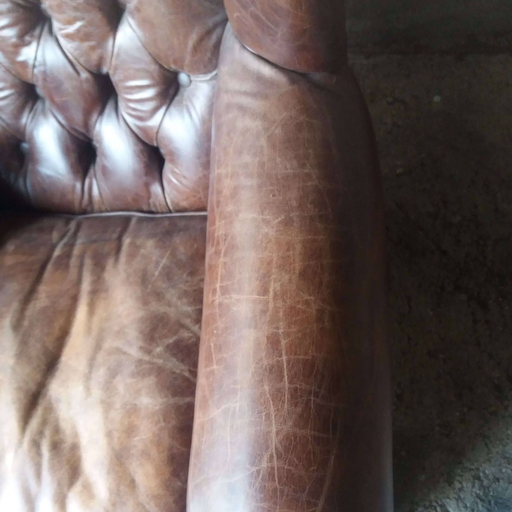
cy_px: 310
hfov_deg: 48.4
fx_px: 569
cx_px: 262
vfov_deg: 48.1
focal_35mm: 34
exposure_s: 1/17
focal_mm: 3.7
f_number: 1.9
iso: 250
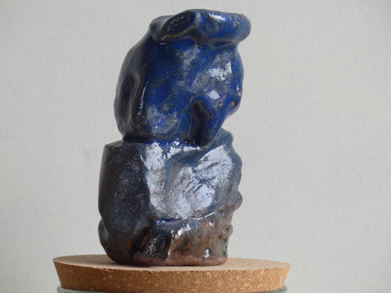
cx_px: 196
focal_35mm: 126
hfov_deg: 15.6
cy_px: 146
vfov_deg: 11.8
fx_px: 1423
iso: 100
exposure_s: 1/100
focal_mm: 22.6
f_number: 2.8
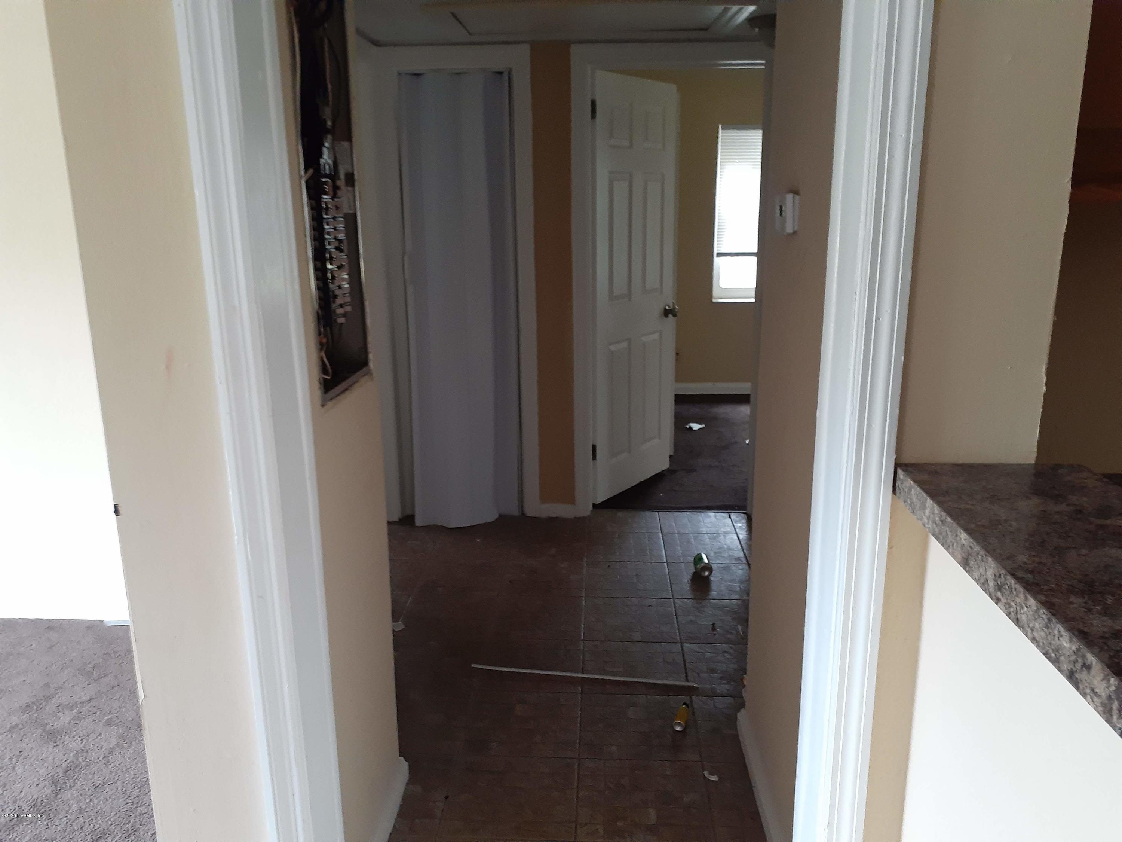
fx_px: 875
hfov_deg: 65.3
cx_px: 561
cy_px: 421
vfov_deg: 51.4
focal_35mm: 27
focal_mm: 3.6
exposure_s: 1/24
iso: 320
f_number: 1.9
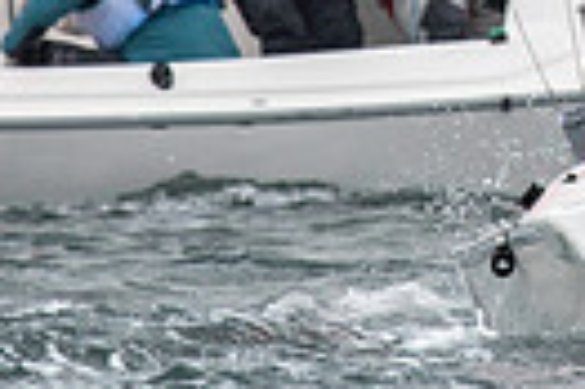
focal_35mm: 2088
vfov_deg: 0.7
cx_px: 784
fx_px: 33888
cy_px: -447
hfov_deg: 1.0
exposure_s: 1/2500
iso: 250
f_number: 4
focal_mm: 300
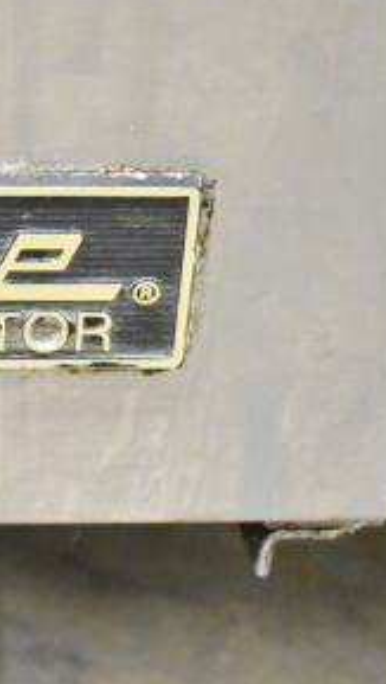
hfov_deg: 9.3
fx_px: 2288
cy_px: 299
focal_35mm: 126
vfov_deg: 17.0
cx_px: -265
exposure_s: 1/60
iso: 10000
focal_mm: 38
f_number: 4.8
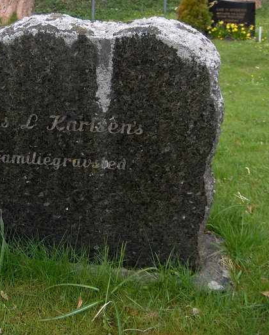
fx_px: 507
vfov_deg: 36.6
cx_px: 55
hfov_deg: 29.1
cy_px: 168
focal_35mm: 51
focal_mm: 8
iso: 100
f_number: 2.8
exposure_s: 1/201
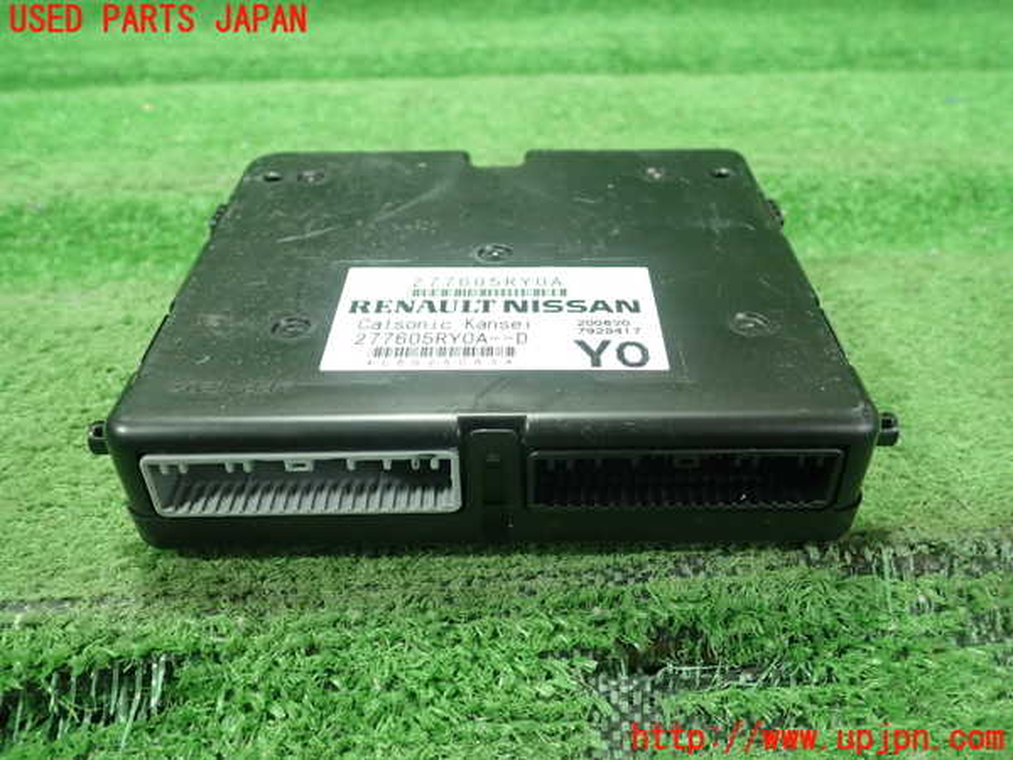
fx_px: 878
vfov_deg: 46.8
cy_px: 380
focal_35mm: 30
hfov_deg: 60.0
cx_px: 506
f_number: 2.3
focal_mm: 5.5
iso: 500
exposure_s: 1/125
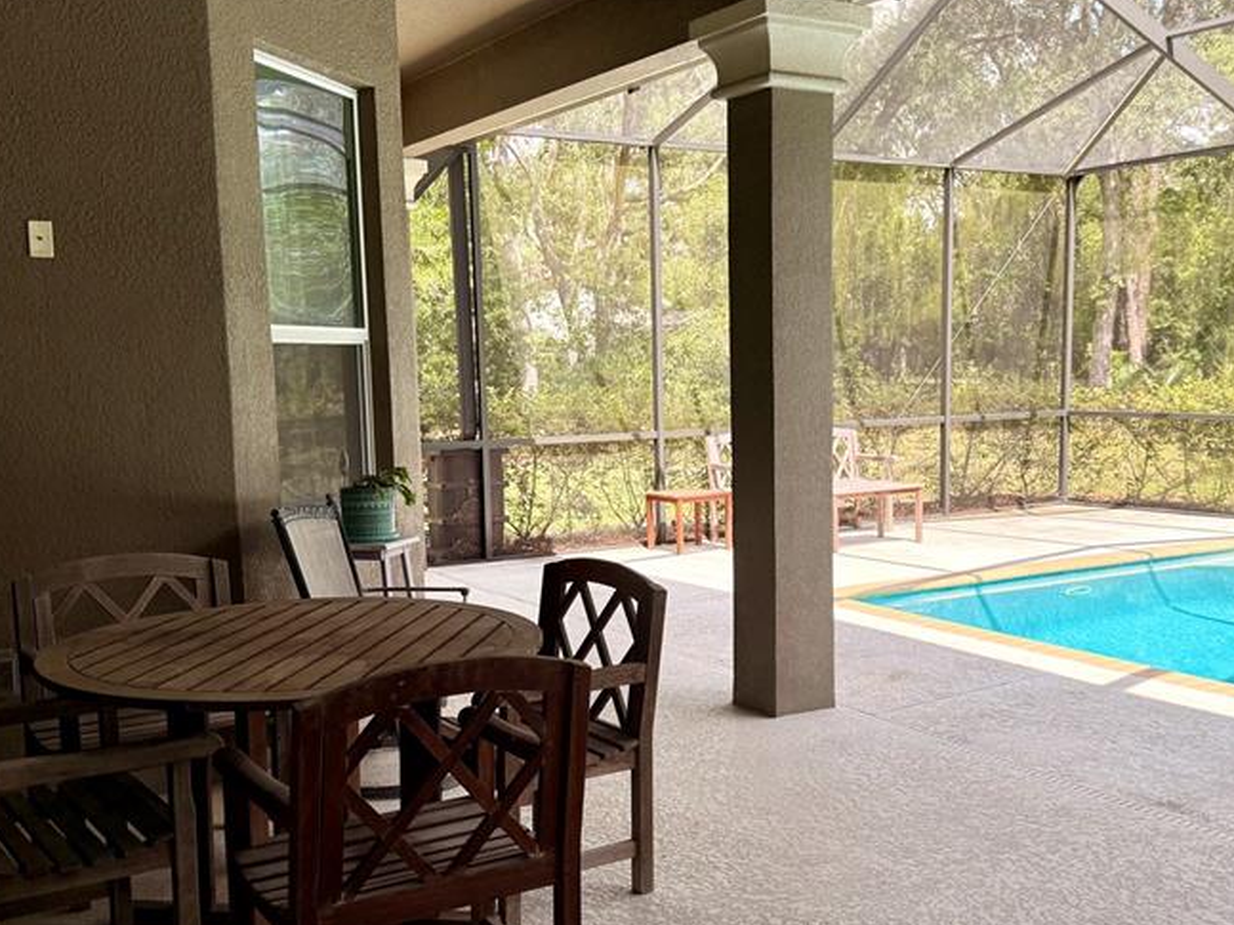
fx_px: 1354
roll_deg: +0.7
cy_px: 523
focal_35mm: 38
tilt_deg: -7.0
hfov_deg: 48.9
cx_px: 677
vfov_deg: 37.6
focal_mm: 6.76
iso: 100
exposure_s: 1/967
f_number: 1.78
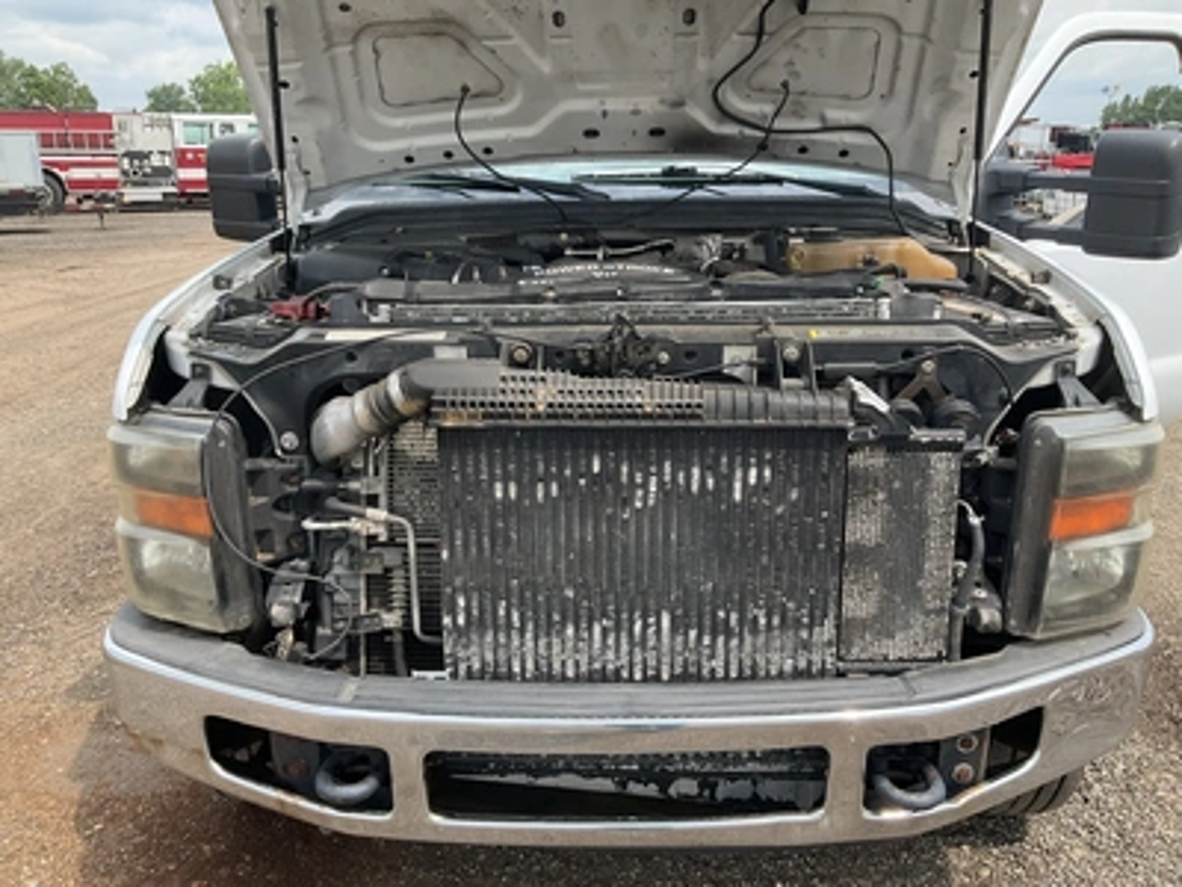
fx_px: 990
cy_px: 444
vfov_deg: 48.2
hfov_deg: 61.7
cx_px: 591
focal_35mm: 29
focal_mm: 3
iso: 25
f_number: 1.8
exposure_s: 1/504
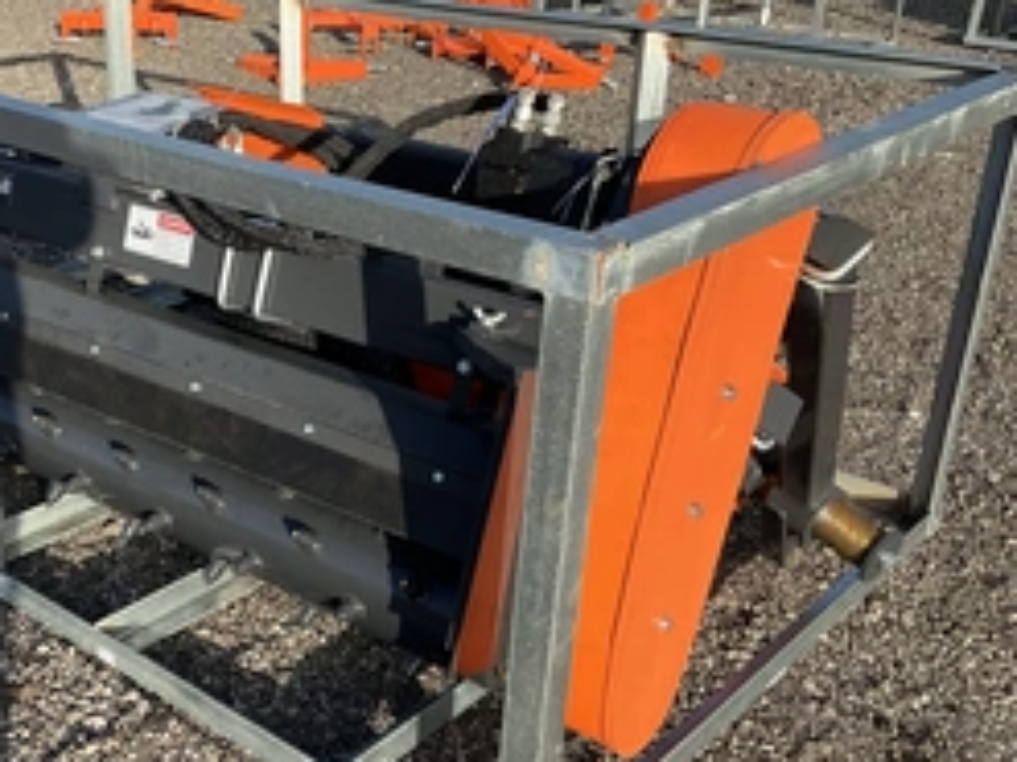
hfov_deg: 39.5
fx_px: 1380
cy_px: 416
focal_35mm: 47
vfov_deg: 30.8
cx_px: 268
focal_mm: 3
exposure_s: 1/781
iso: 25
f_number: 1.8
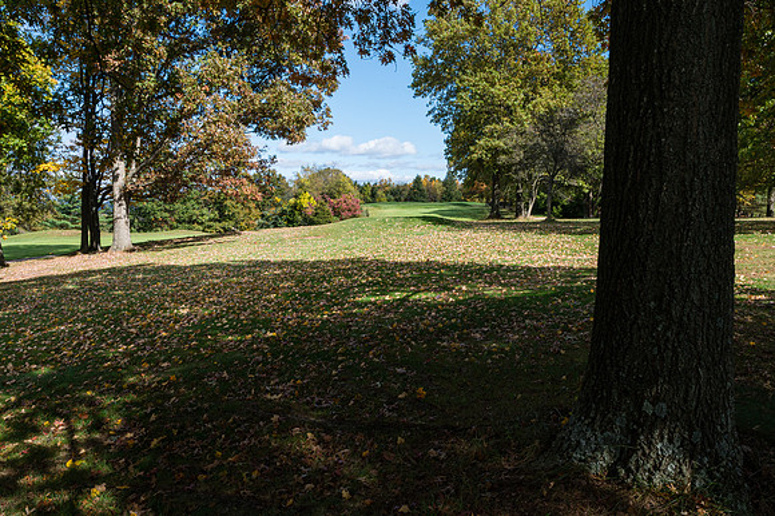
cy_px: 258
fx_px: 629
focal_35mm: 29
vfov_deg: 44.6
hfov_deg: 63.2
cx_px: 388
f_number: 22
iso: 800
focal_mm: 28
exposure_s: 1/200
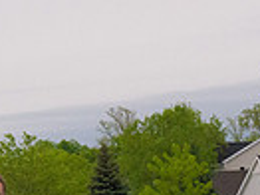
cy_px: 160
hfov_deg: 6.6
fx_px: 2236
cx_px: -137
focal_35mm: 298
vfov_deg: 5.0
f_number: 13
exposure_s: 1/1250
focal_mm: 70
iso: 4000
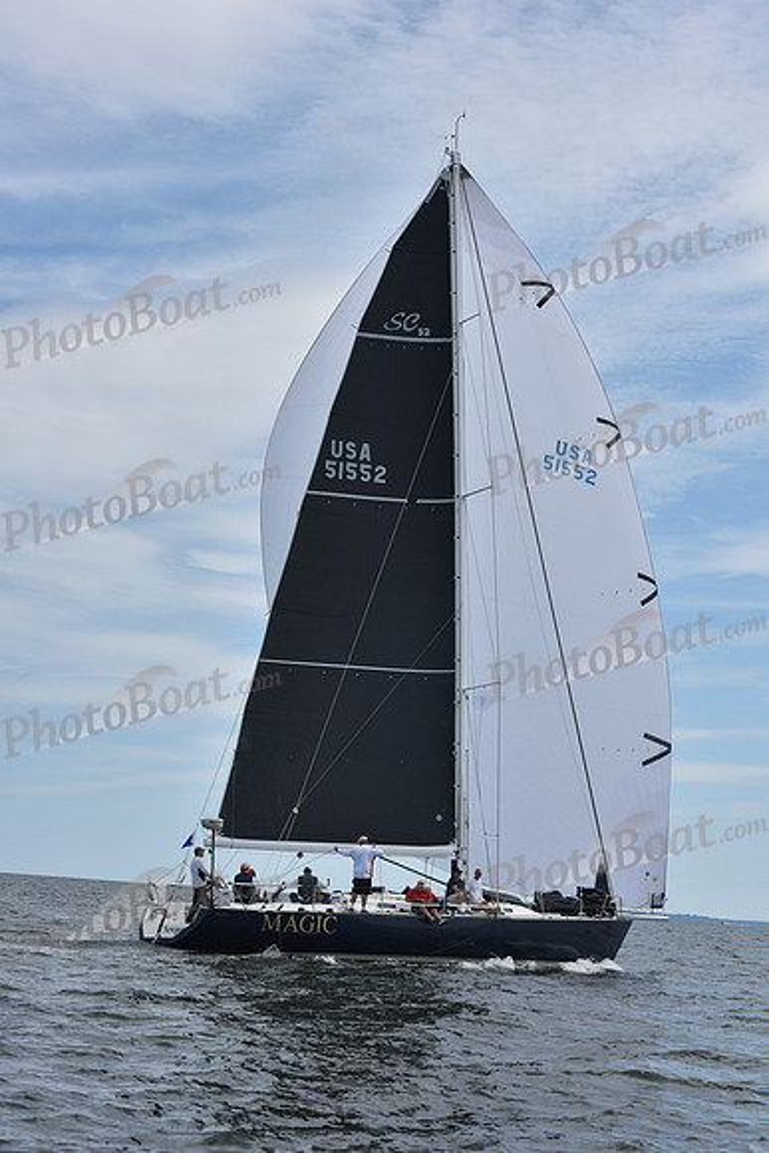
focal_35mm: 70
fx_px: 2241
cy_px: 576
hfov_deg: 19.5
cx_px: 384
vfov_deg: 28.8
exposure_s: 1/1000
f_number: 10
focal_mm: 70
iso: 320
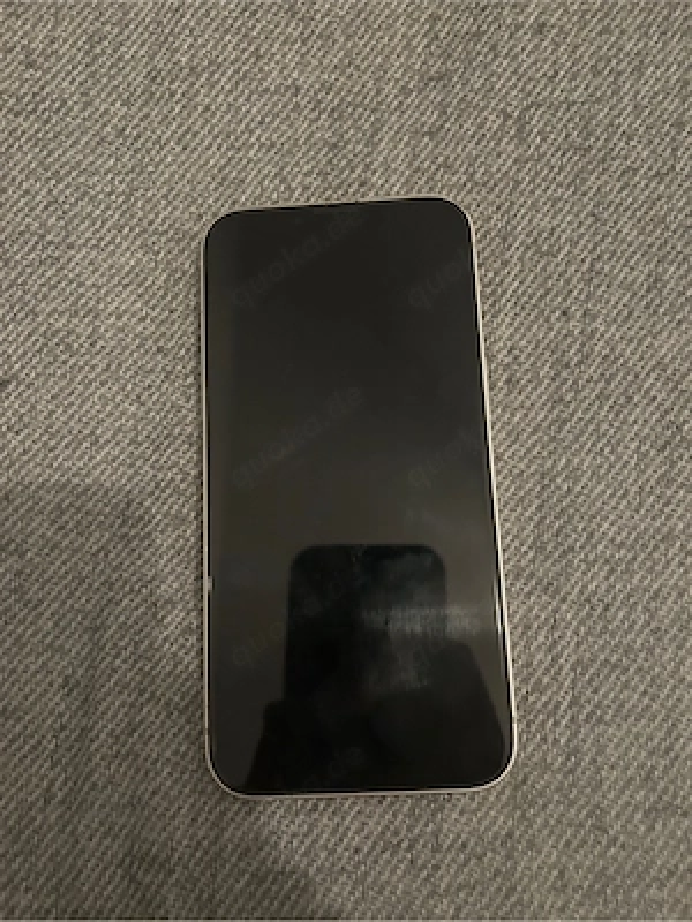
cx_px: 346
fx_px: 693
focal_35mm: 26
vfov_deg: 67.3
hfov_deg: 53.1
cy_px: 461
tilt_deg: -84.1
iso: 800
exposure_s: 1/25
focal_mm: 5.7
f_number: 1.5
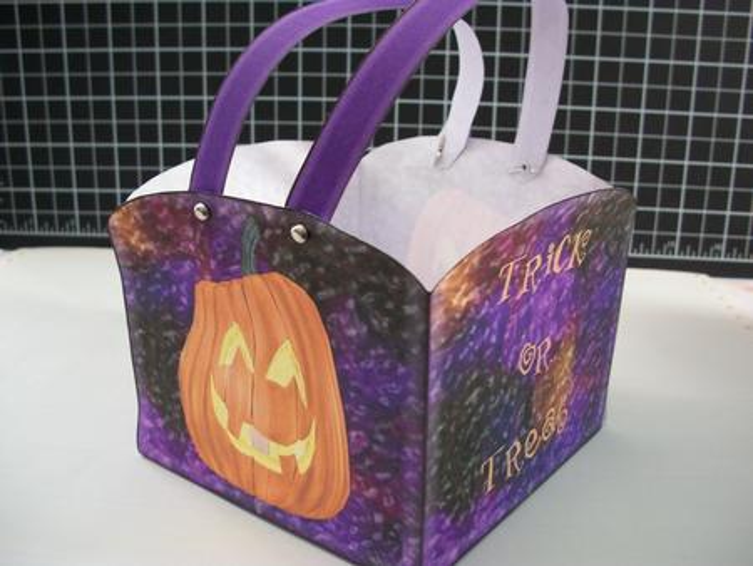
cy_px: 283
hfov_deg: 52.6
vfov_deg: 40.7
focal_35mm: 35
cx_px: 376
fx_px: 762
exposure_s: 1/15
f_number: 3.1
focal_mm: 6.3
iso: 160
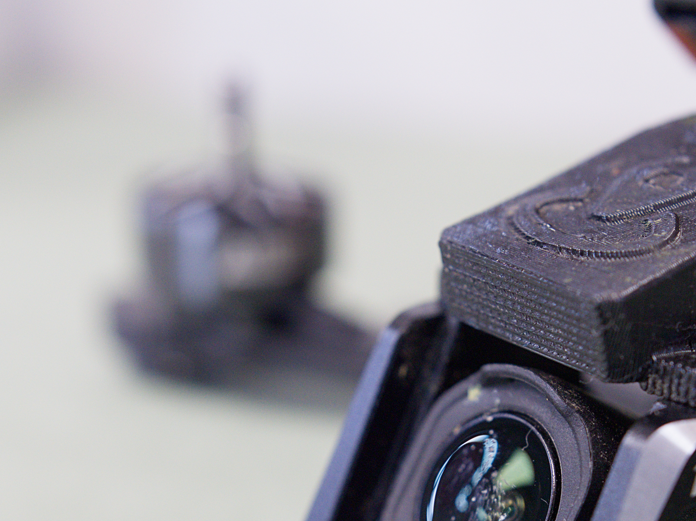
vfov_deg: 16.9
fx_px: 1729
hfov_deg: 22.7
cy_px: 476
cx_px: 442
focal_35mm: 86
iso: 400
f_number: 2.8
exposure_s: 1/50
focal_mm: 22
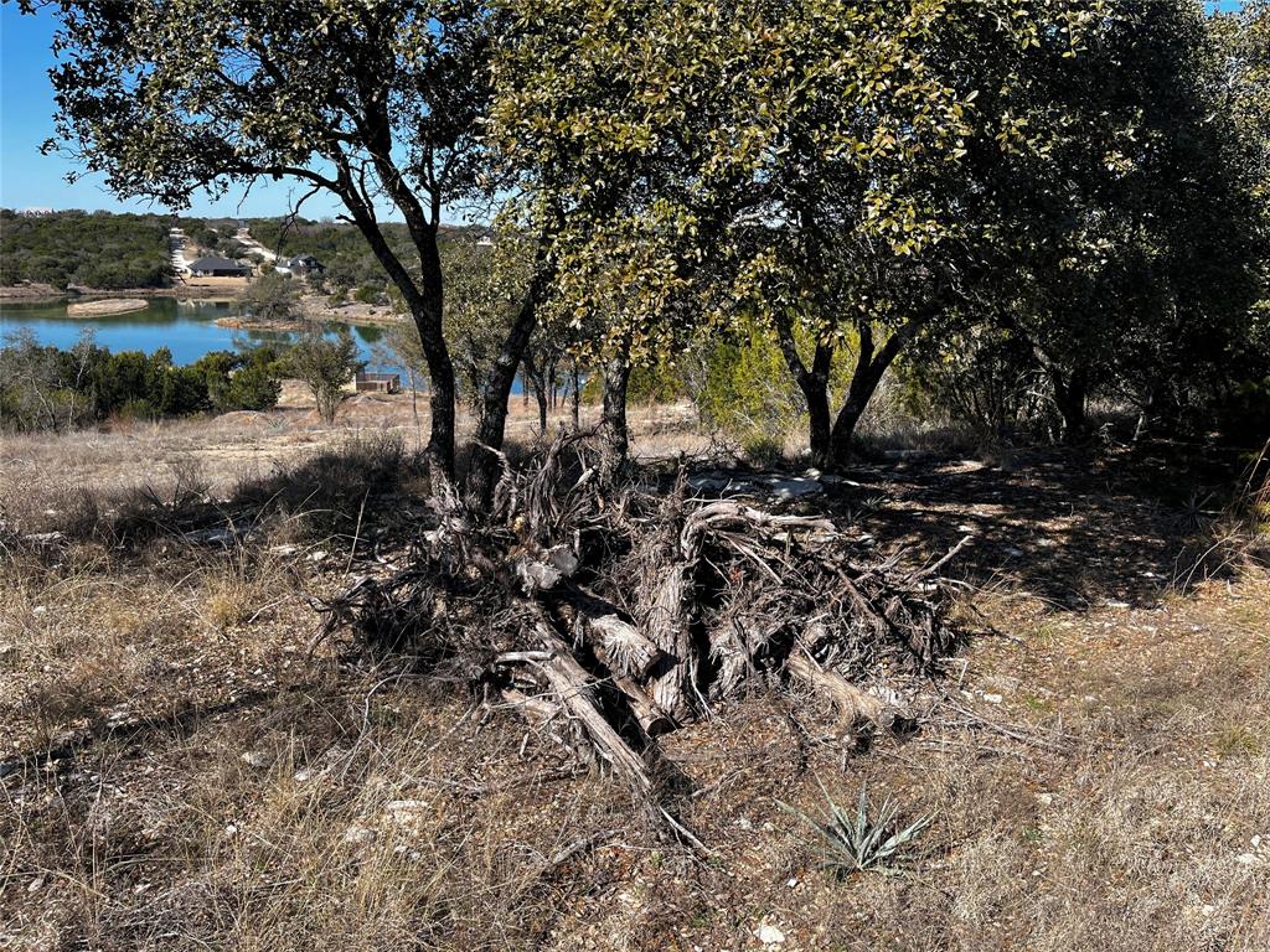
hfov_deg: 67.3
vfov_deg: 53.1
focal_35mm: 26
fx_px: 954
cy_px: 476
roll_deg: -2.1
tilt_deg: -11.9
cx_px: 635
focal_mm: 5.1
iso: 50
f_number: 1.6
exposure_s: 1/1748
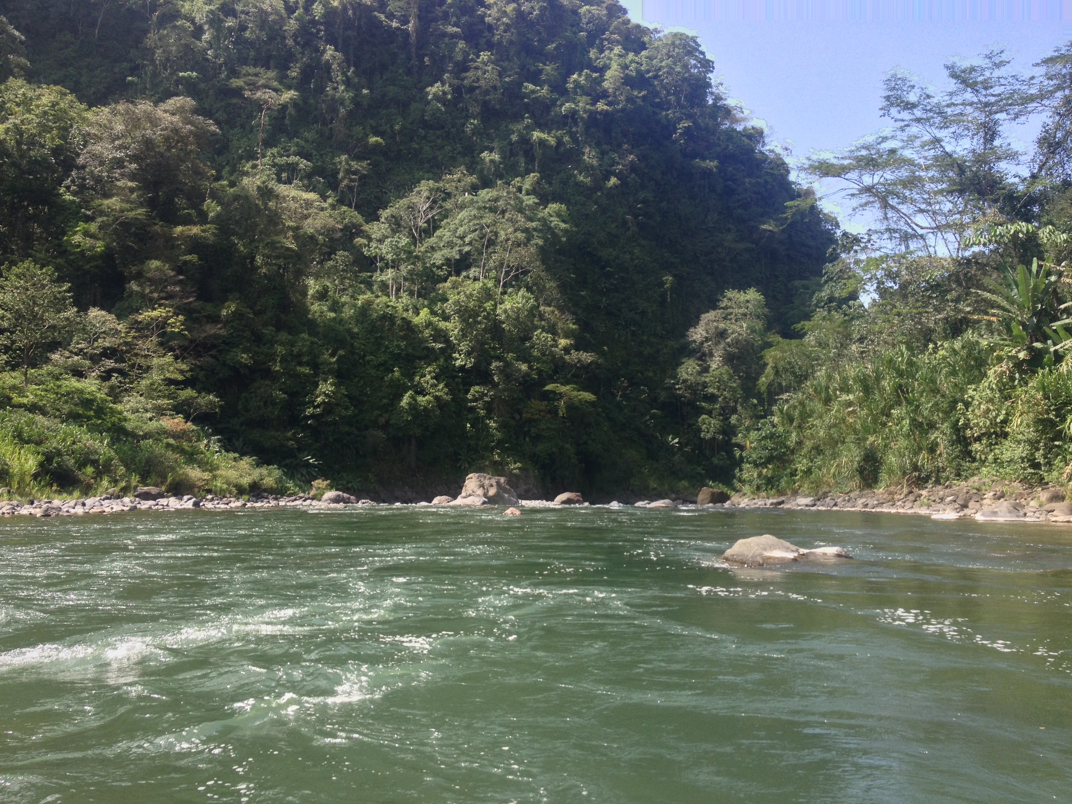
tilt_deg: +2.6
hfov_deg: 52.6
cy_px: 402
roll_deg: +0.0
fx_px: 1084
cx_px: 536
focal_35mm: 35
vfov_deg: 40.7
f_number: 2.4
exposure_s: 1/635
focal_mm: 4.28
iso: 50
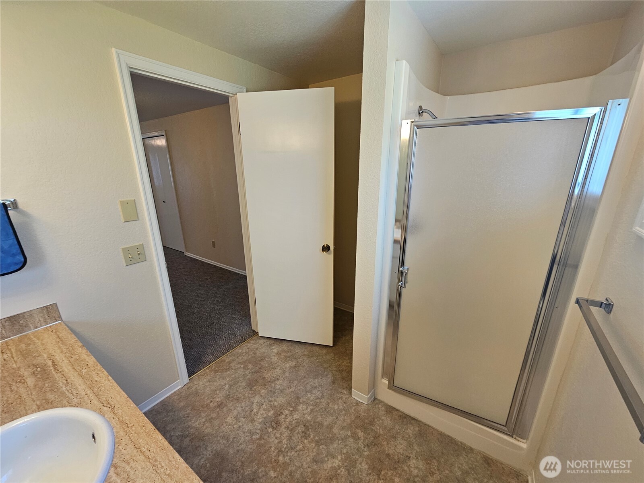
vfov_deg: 89.9
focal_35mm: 13
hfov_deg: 106.2
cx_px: 322
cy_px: 242
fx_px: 242
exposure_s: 1/60
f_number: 2.2
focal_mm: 2.2
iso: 125
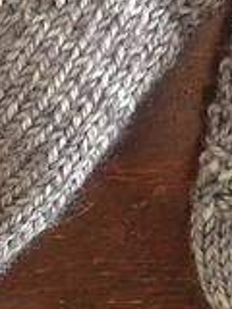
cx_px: 184
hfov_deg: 10.6
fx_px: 1251
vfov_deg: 13.4
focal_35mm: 140
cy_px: -137
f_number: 2.4
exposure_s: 1/20
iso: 125
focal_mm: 4.28
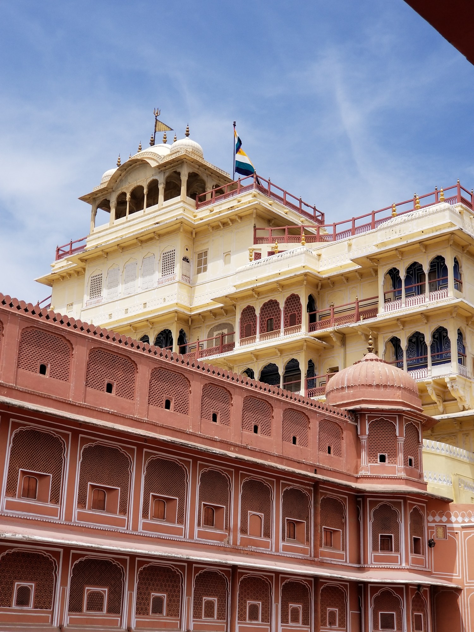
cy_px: 316
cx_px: 237
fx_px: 949
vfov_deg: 36.8
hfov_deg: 28.0
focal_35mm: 52
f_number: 2.4
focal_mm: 6
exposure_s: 1/1002
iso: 25
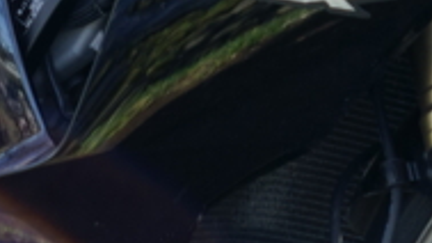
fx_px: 10955
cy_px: -122
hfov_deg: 2.3
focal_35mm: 957
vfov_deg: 1.3
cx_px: 64
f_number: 6.3
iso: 250
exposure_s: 1/250
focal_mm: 216
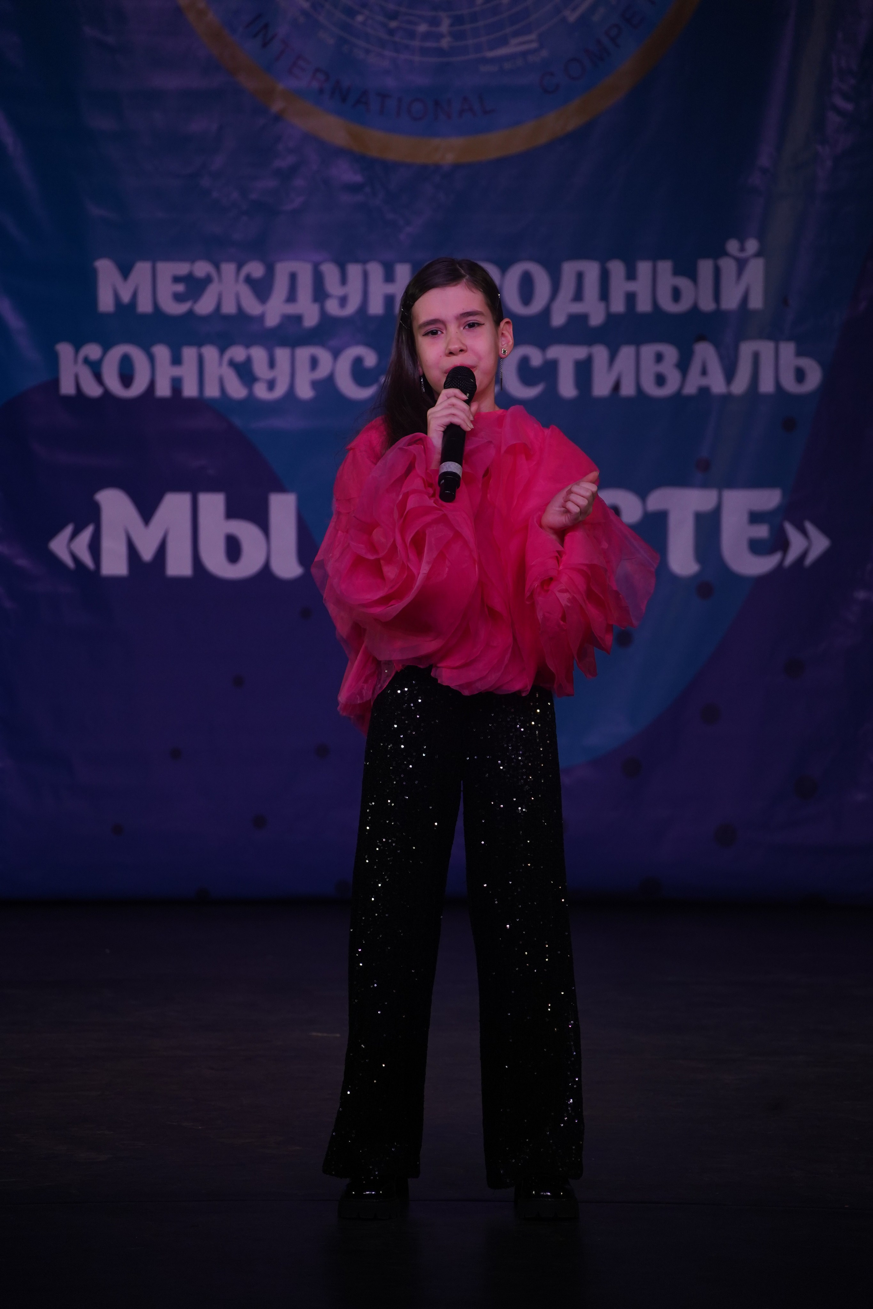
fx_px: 7420
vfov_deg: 10.1
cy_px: 654
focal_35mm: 204
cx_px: 436
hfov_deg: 6.7
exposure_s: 1/250
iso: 1600
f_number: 5.6
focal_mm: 204
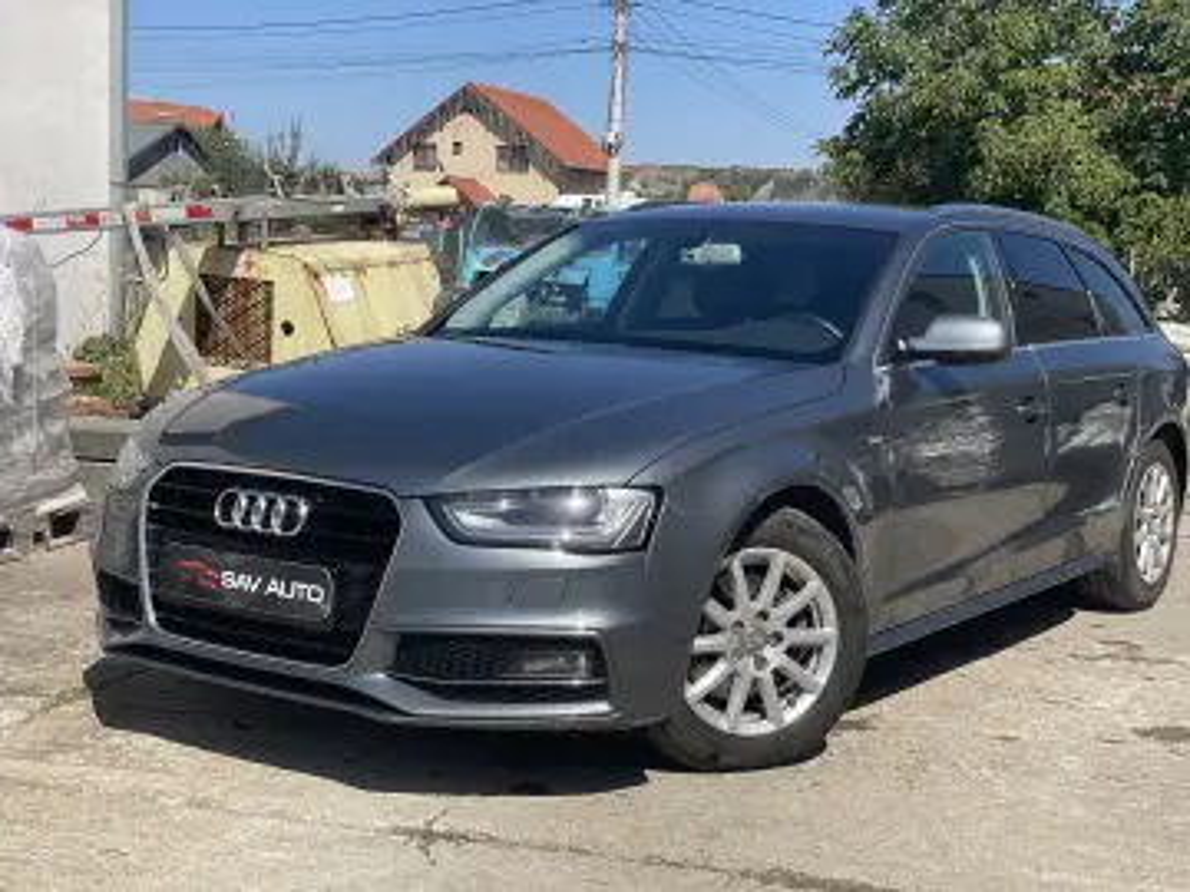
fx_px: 1788
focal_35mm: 52
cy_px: 446
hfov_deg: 36.8
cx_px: 595
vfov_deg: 28.0
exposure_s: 1/1996
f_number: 2
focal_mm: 6
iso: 32
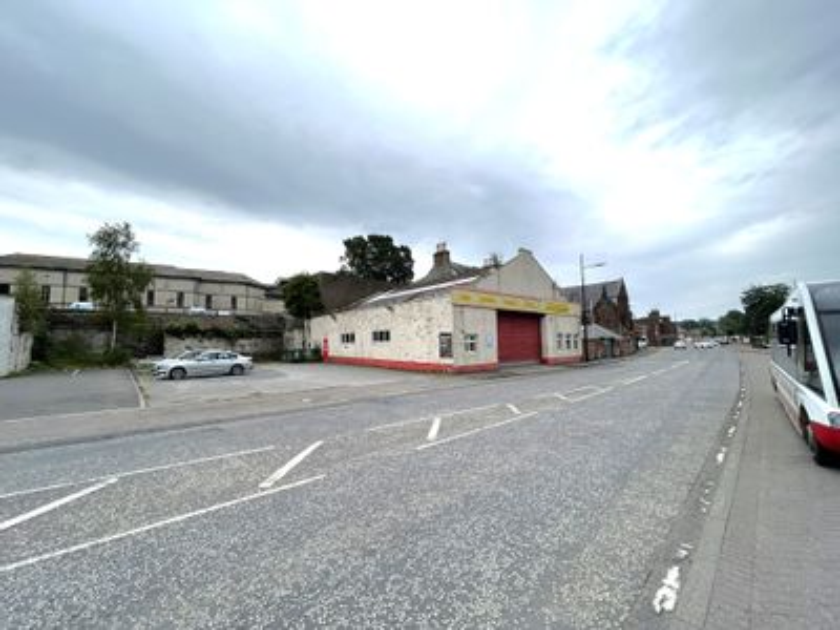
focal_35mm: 14
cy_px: 315
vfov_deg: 85.7
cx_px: 420
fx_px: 340
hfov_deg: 102.1
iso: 32
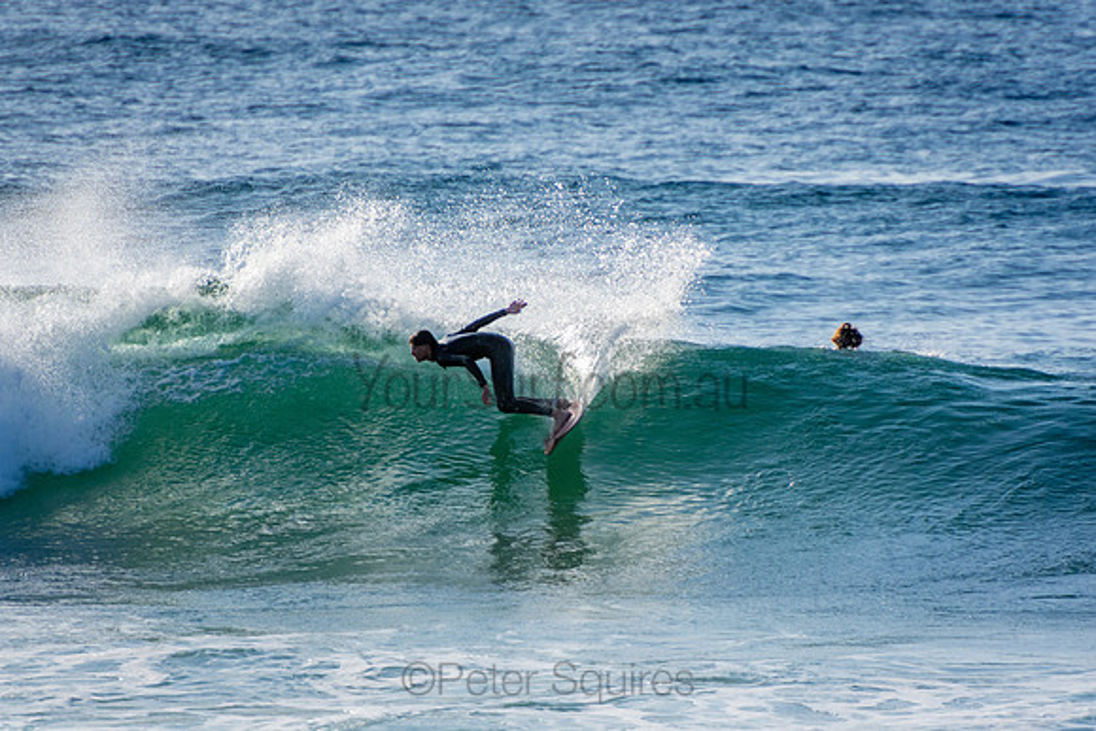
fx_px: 18270
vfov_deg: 2.3
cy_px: 366
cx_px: 548
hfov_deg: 3.4
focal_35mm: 600
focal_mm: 400
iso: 200
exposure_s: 1/2000
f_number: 5.6
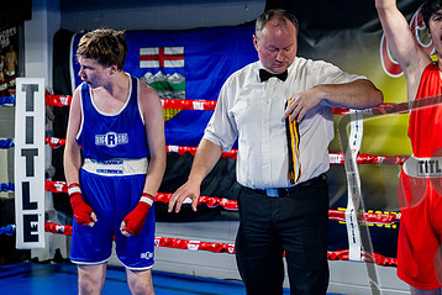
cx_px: 341
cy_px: 135
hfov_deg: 24.7
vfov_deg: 16.9
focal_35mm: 81
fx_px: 995
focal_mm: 50
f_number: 2
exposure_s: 1/800
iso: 3200
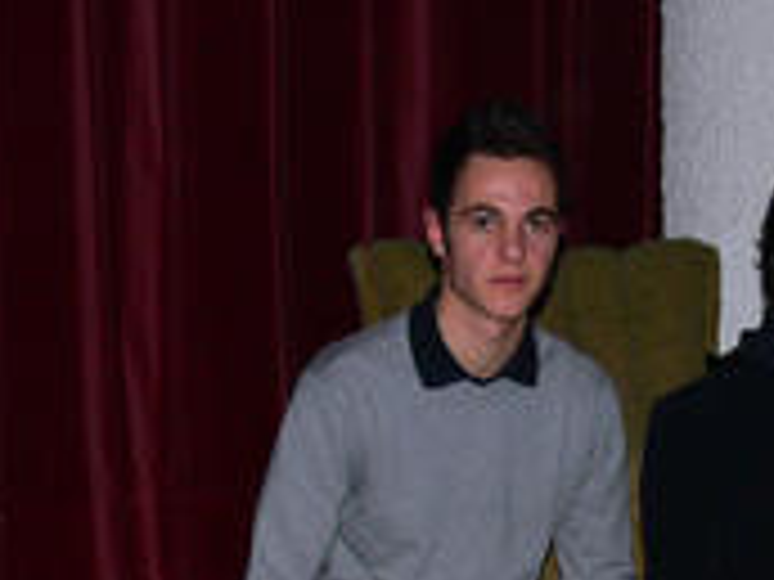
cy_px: 634
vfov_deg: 15.0
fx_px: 2147
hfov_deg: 20.2
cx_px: 648
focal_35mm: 96
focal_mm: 7.4
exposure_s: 1/30
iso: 100
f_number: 2.8
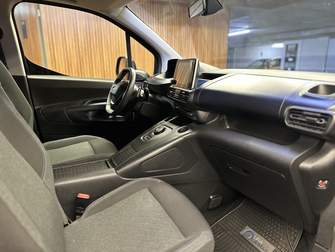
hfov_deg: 71.6
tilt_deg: -14.4
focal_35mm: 24
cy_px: 126
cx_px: 168
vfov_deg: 56.8
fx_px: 232
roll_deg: +0.3
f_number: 1.78
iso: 1250
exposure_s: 1/30
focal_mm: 6.86
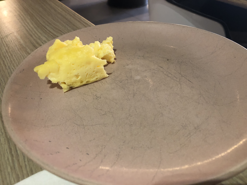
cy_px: 92
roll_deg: +2.0
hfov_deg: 63.4
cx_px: 124
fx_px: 200
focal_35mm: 28
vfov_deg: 49.7
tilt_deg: -40.1
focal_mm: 3.99
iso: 80
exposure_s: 1/8
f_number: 1.8
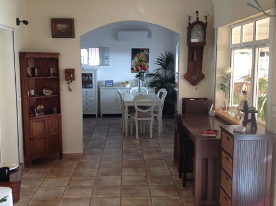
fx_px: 343
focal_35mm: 43
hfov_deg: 43.9
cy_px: 101
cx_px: 129
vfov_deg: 33.5
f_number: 2.4
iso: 80
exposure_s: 1/120
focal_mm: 4.28
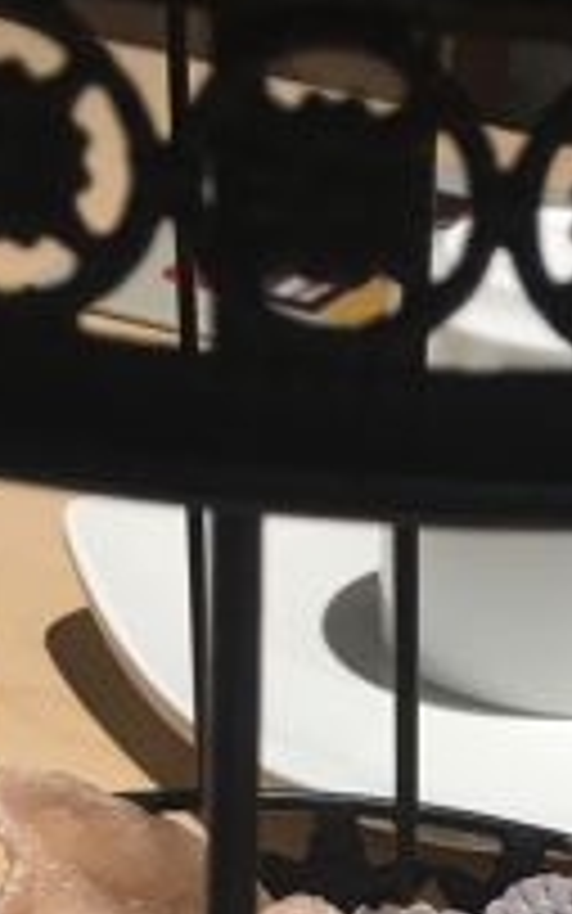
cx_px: 790
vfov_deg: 18.1
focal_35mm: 106
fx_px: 2642
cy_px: 1247
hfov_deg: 11.9
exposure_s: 1/17
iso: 50
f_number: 2.2
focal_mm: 4.15
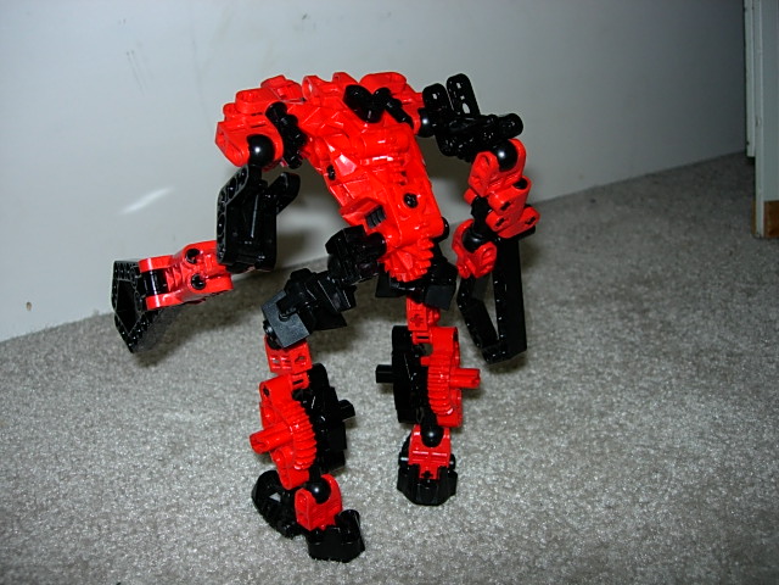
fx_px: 855
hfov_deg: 49.0
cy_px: 292
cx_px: 390
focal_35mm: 38
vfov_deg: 37.7
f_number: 2.8
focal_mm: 7.8
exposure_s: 1/64
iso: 79
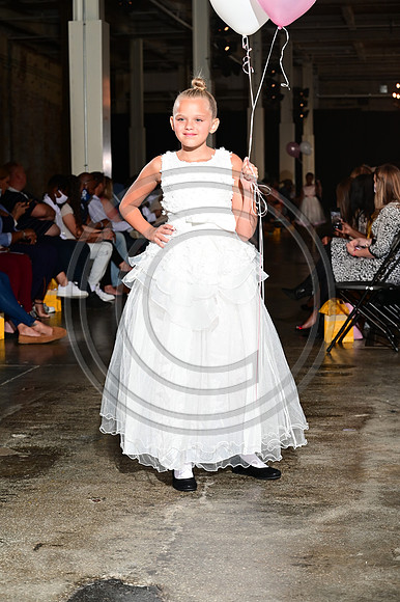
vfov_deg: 28.9
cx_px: 200
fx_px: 1168
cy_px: 301
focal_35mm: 70
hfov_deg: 19.4
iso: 1000
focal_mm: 70
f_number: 6.3
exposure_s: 1/125
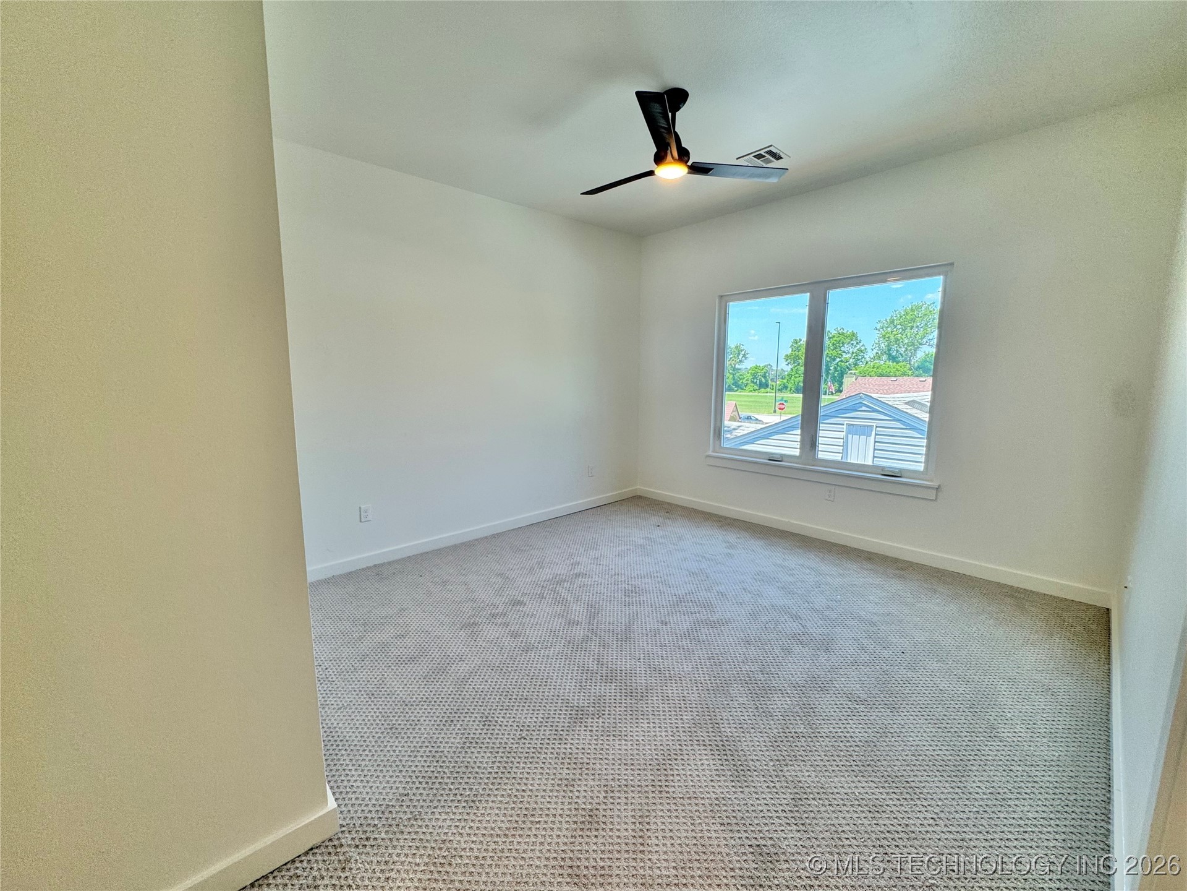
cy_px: 446
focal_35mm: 14
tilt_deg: -8.9
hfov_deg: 102.1
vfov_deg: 85.7
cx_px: 594
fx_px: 480
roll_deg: +0.4
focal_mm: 2.22
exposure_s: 1/120
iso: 80
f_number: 2.2
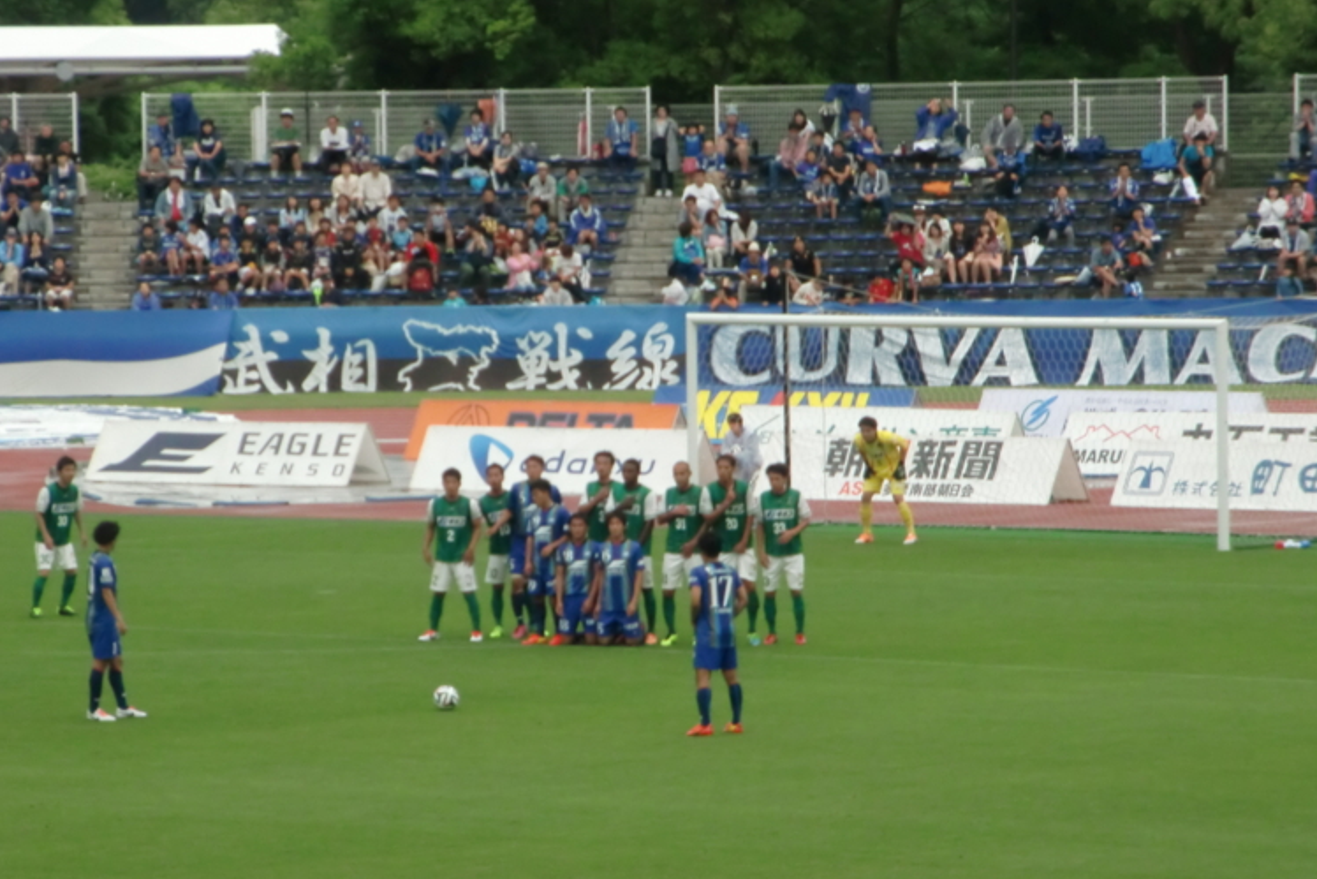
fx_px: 9769
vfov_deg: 5.1
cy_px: 511
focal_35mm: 267
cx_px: 666
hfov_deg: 7.7
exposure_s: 1/160
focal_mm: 43
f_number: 5.8
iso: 400
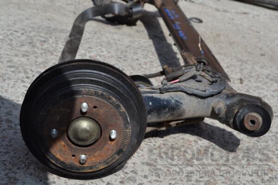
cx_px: 139
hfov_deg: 36.9
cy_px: 92
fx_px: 417
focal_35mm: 54
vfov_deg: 25.1
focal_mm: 36
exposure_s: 1/250
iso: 100
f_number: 8
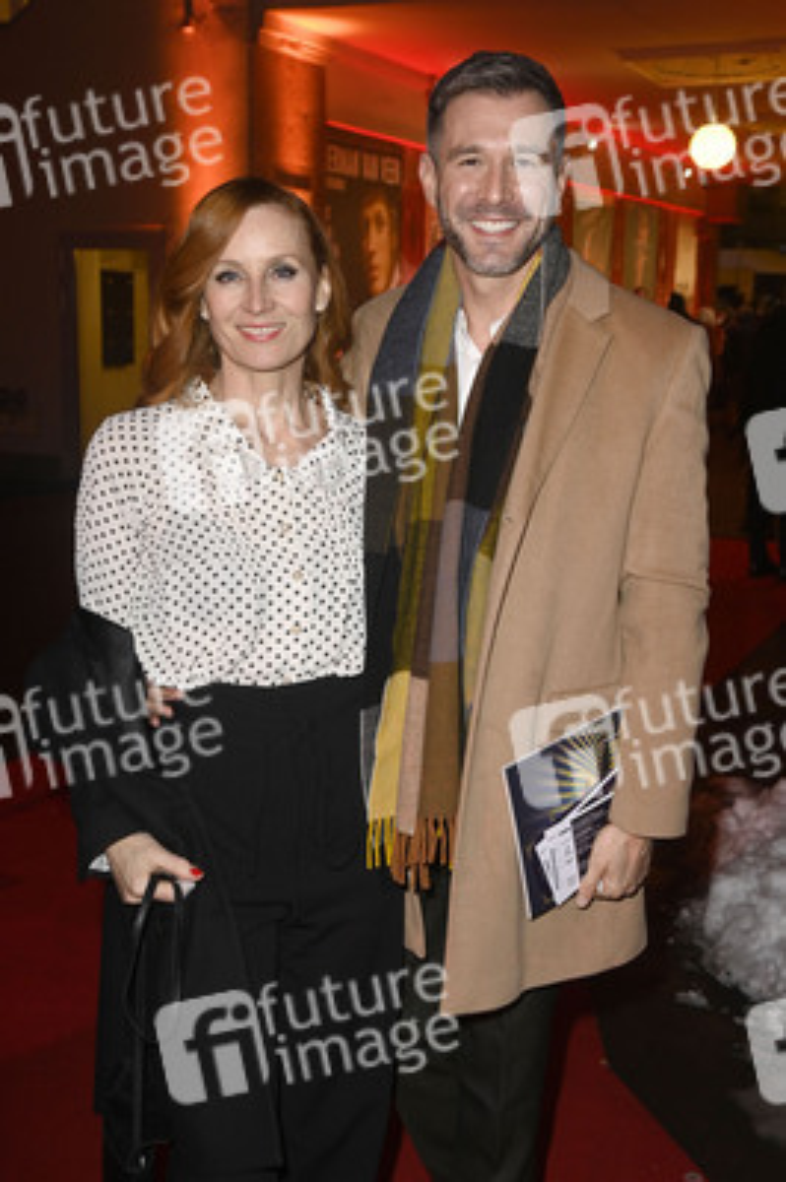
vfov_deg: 50.7
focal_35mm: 38
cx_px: 393
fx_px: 1247
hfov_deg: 35.0
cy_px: 591
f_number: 5.6
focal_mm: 38
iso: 1000
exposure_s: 1/50
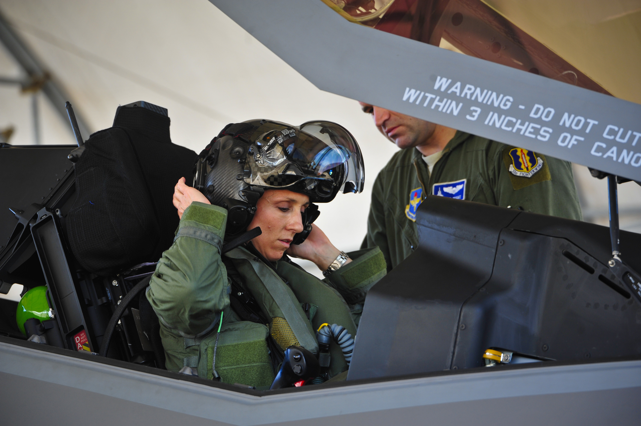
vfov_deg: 6.5
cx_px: 320
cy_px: 213
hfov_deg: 9.8
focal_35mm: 210
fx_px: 3737
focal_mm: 210
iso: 500
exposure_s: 1/200
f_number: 6
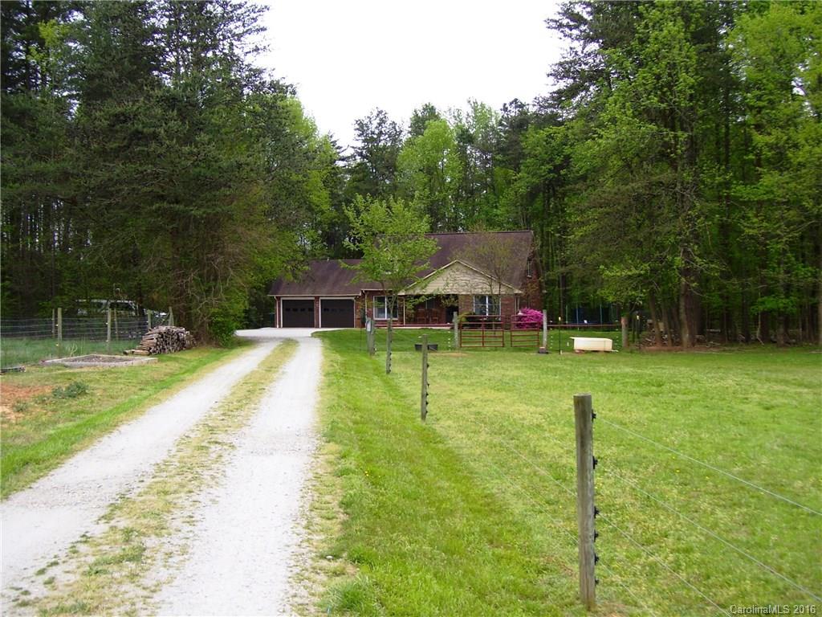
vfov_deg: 38.7
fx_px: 879
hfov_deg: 50.1
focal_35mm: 37
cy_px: 308
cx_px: 411
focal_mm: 6
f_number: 2.7
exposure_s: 1/500
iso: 80
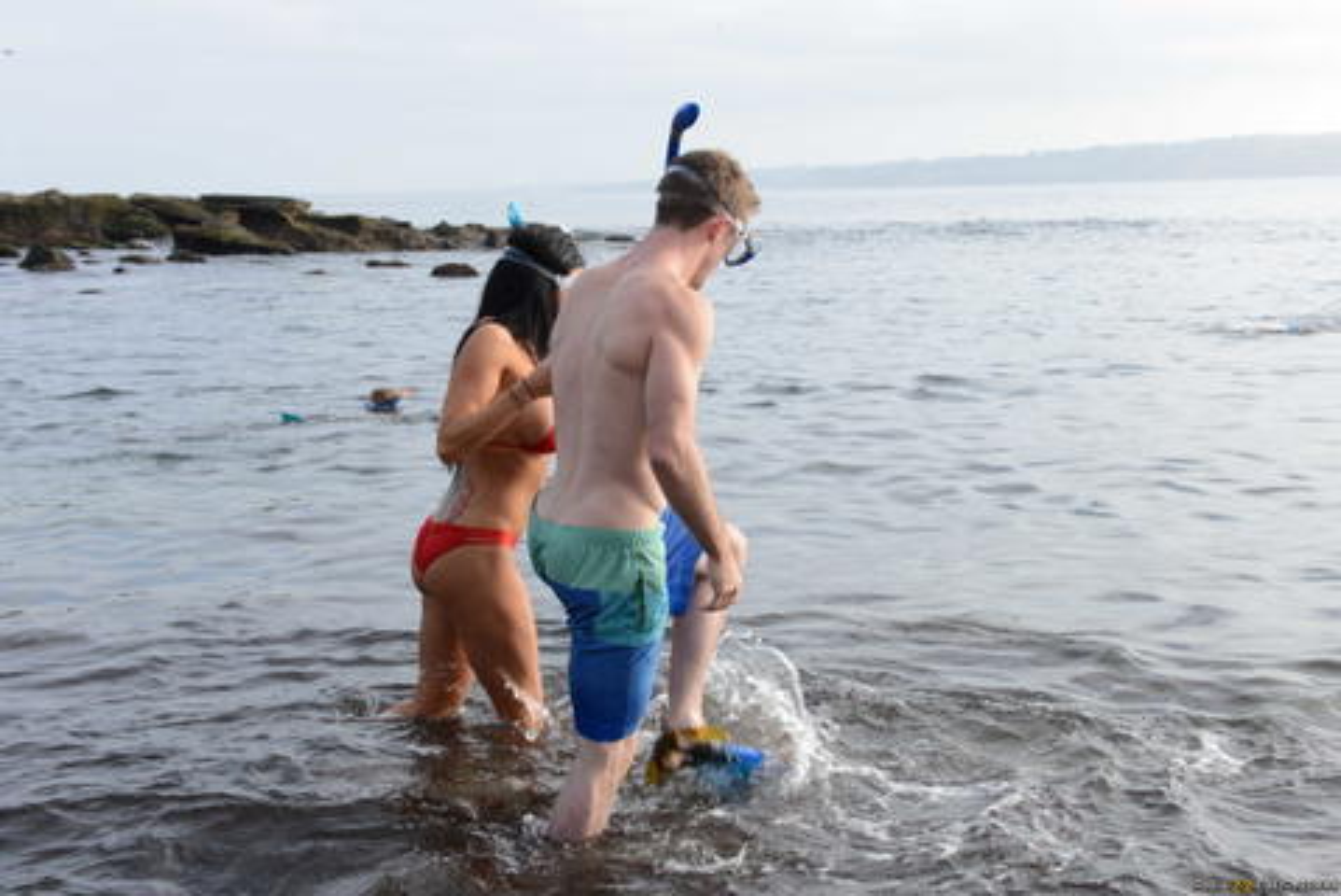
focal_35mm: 52
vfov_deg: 26.0
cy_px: 448
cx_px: 670
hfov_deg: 38.2
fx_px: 1938
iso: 200
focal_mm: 52
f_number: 10
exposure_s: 1/100
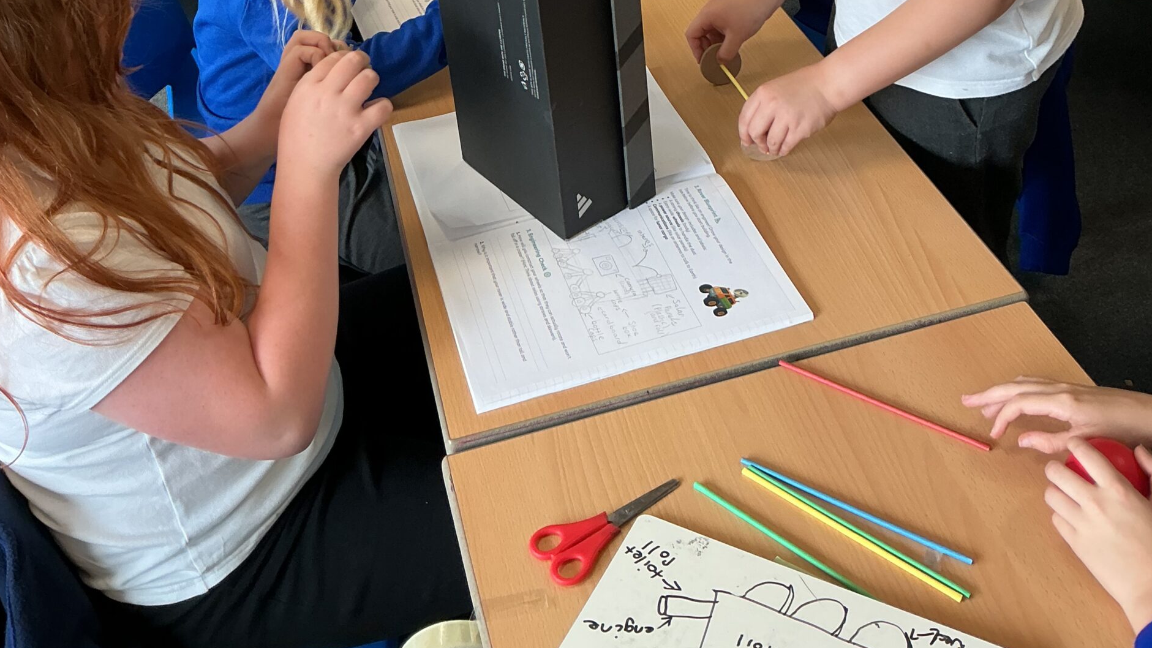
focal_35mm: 43
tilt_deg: -24.3
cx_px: 573
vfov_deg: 25.2
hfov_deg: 47.4
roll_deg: +4.1
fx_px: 1313
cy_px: -113
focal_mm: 3
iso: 64
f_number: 1.8
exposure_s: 1/120
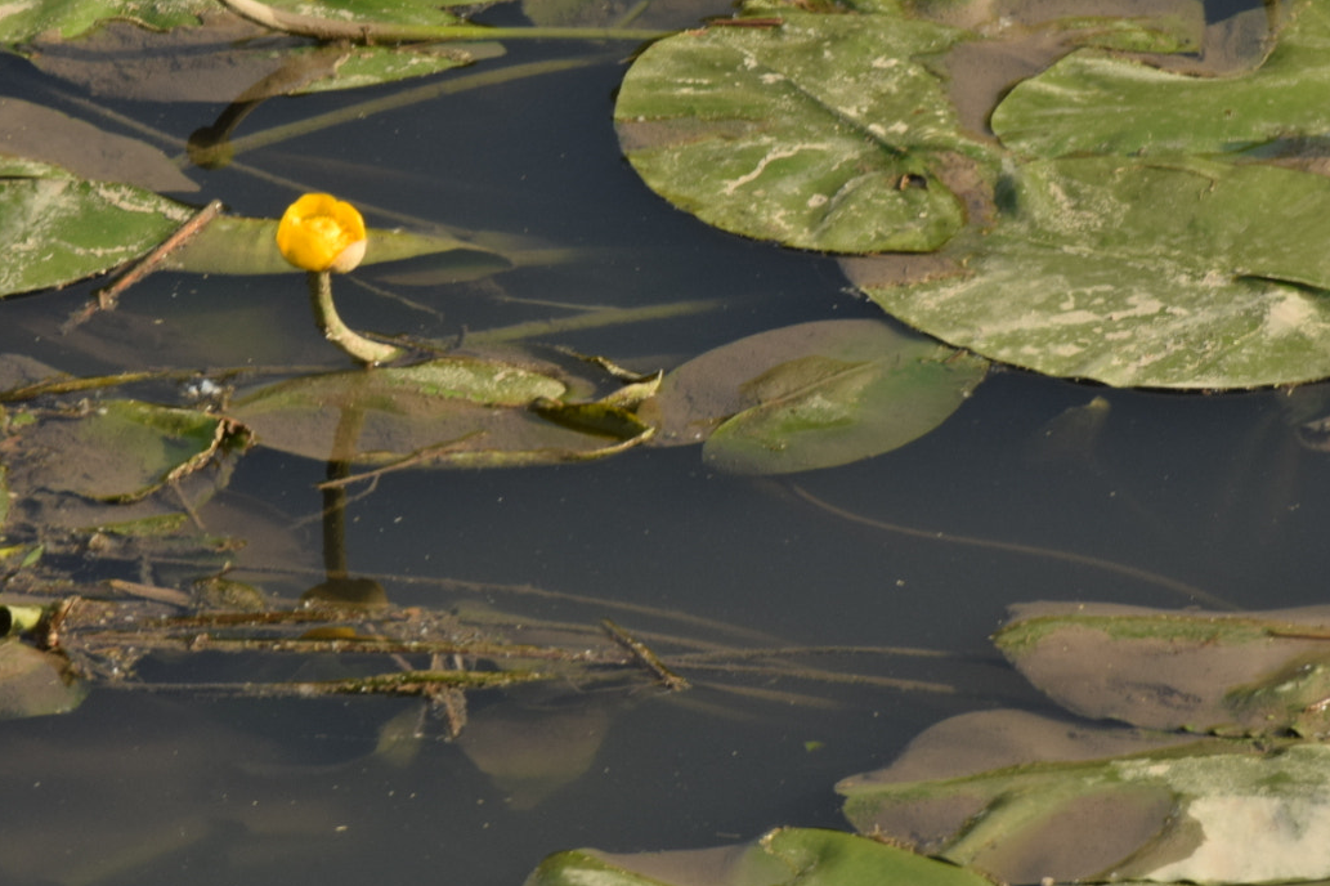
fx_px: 26073
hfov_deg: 2.9
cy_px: 207
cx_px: 324
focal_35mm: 706
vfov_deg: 1.9
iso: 250
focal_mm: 300
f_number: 25
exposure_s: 1/80
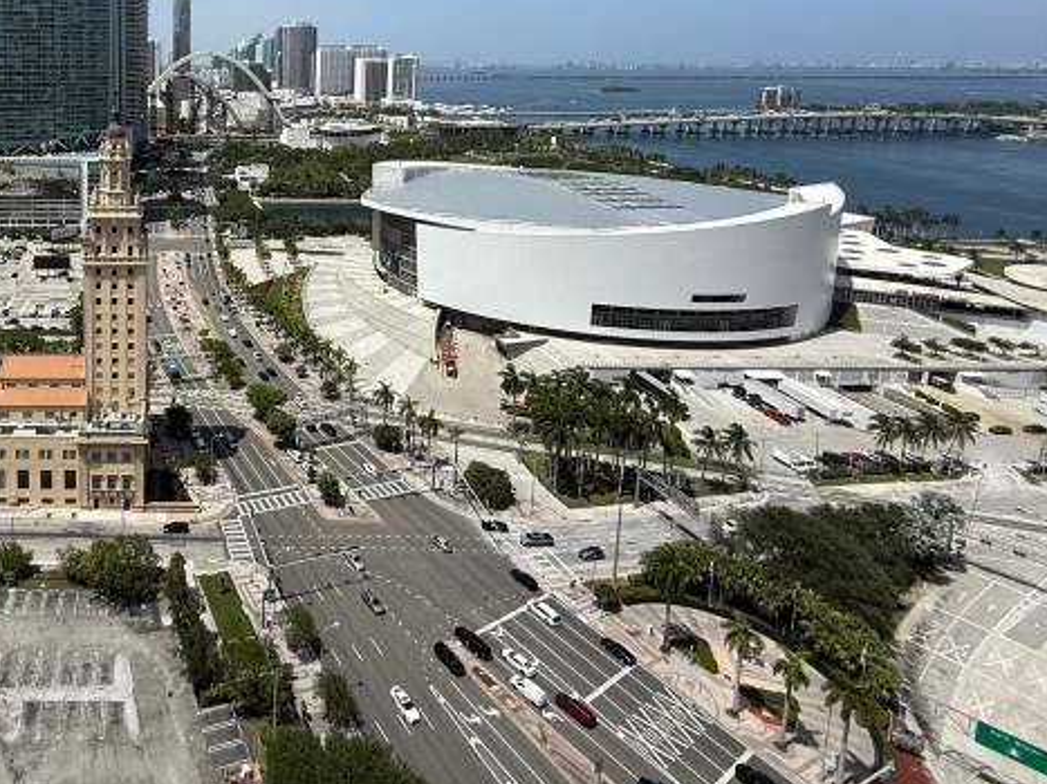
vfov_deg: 52.9
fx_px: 726
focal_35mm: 24
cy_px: 150
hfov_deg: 63.0
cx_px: 157
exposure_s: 1/3460
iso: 50
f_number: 2.2
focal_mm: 2.22
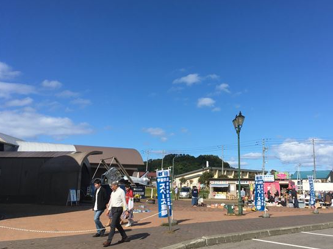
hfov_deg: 53.8
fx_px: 327
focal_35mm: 34
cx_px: 192
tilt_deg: +12.3
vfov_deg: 41.7
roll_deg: +0.3
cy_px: 116
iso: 25
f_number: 2.2
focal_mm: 4.15
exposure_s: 1/2262
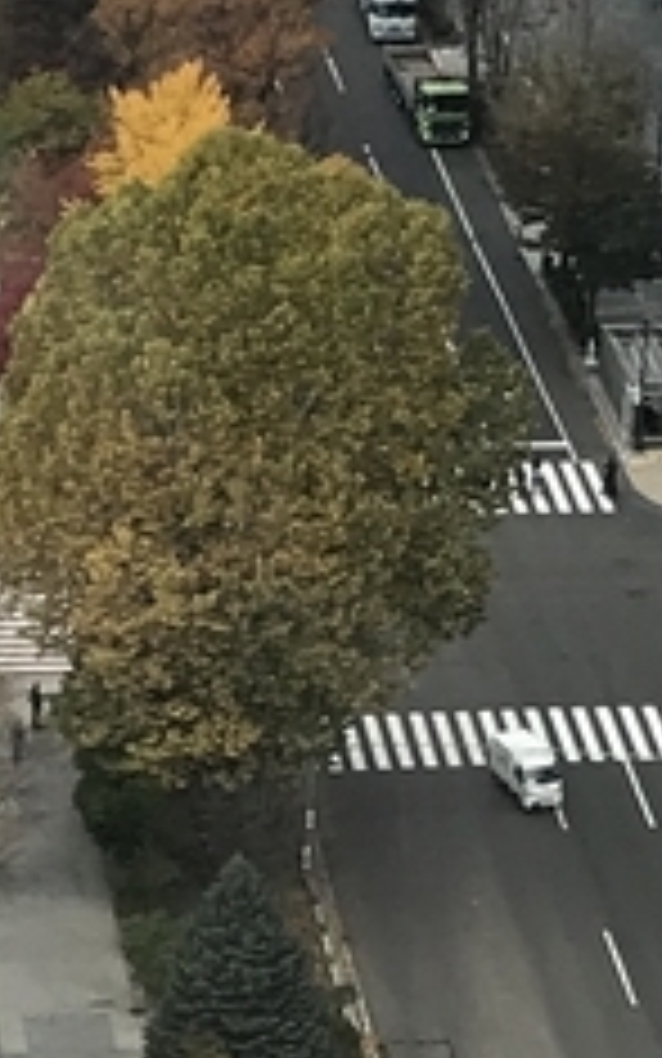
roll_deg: +2.1
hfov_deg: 6.4
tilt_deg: -23.7
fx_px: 5827
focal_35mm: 202
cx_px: -558
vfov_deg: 10.3
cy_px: 945
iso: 20
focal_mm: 3.99
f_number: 1.8
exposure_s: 1/526
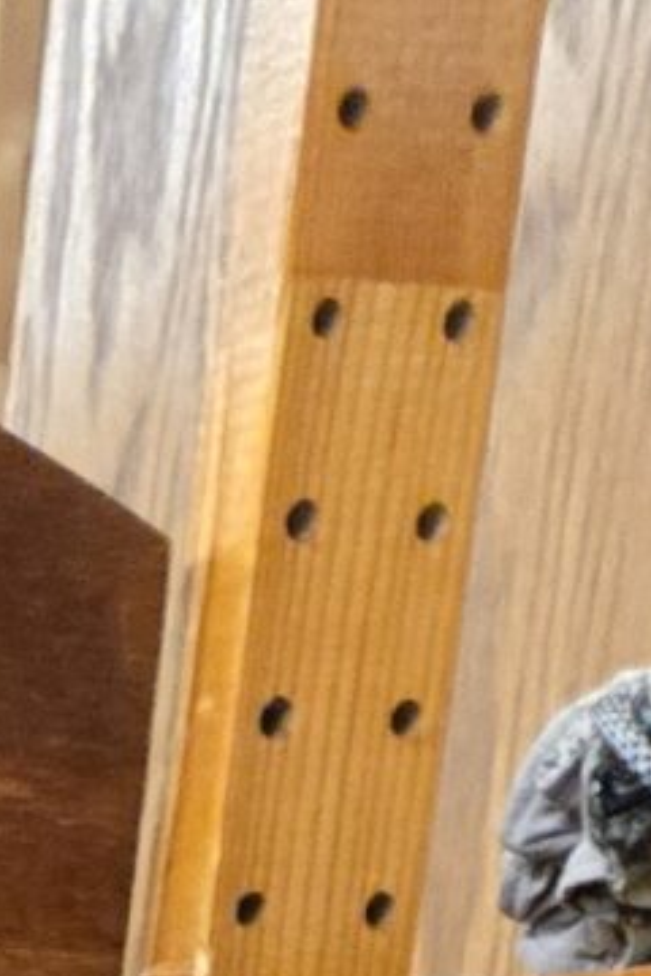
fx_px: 4611
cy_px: 3381
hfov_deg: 7.1
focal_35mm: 170
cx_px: -1362
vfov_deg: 8.7
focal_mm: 5.4
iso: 1600
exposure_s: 1/60
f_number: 1.8
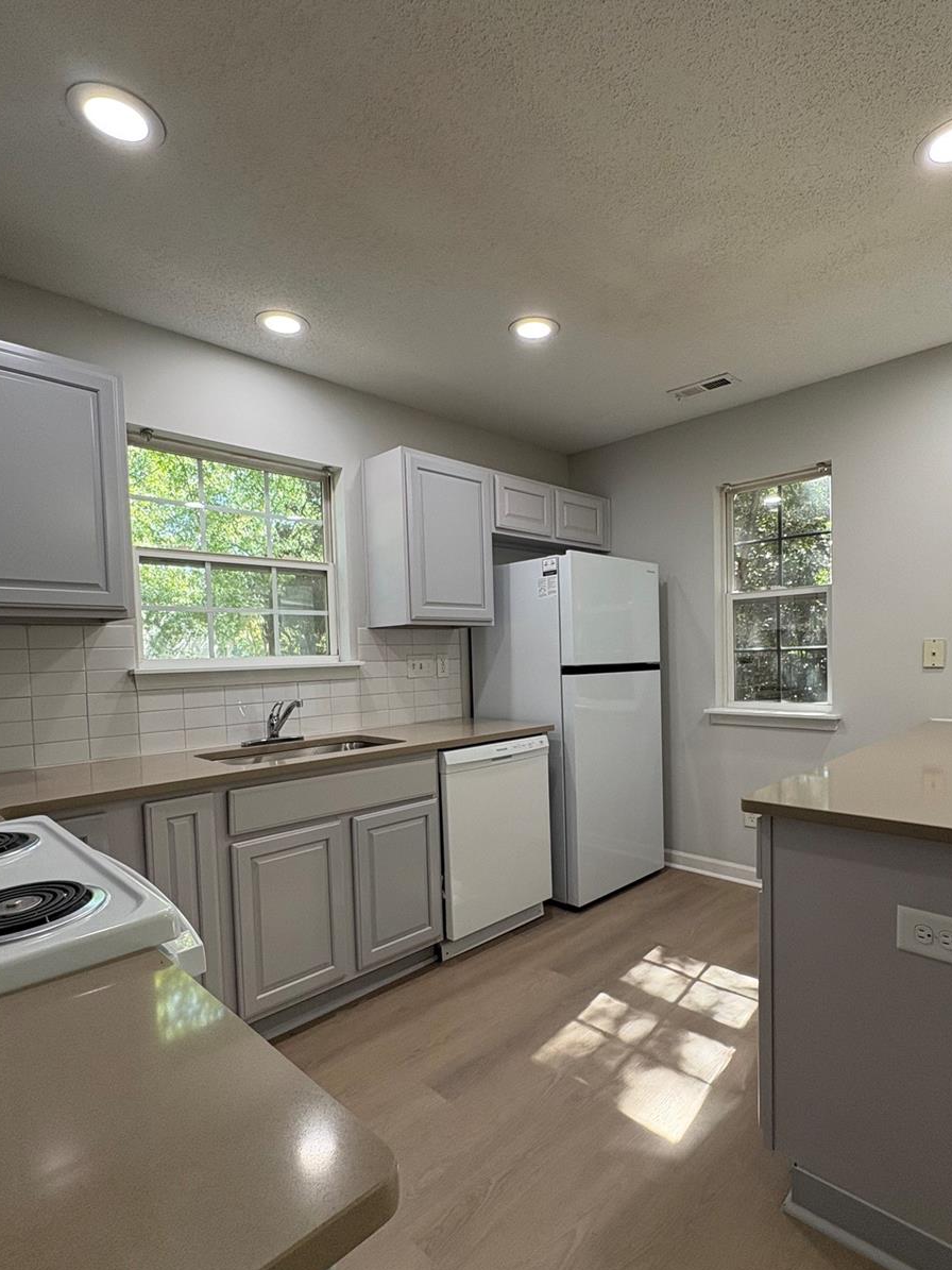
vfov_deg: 87.6
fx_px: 660
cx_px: 515
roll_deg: +1.3
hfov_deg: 71.5
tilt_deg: -2.3
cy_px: 680
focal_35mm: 18
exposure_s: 1/99
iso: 160
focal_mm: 2.22
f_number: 2.2
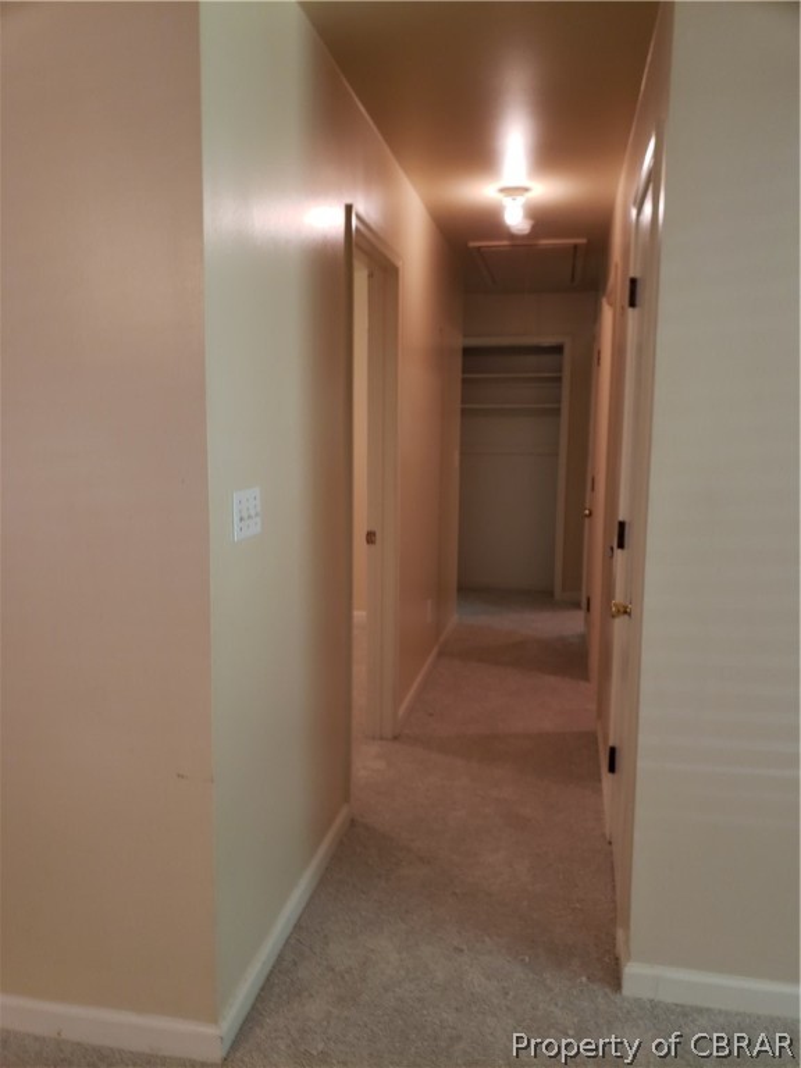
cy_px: 534
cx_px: 400
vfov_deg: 67.3
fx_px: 802
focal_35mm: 26
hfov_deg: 53.1
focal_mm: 4.3
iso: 50
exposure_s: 1/6
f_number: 2.4
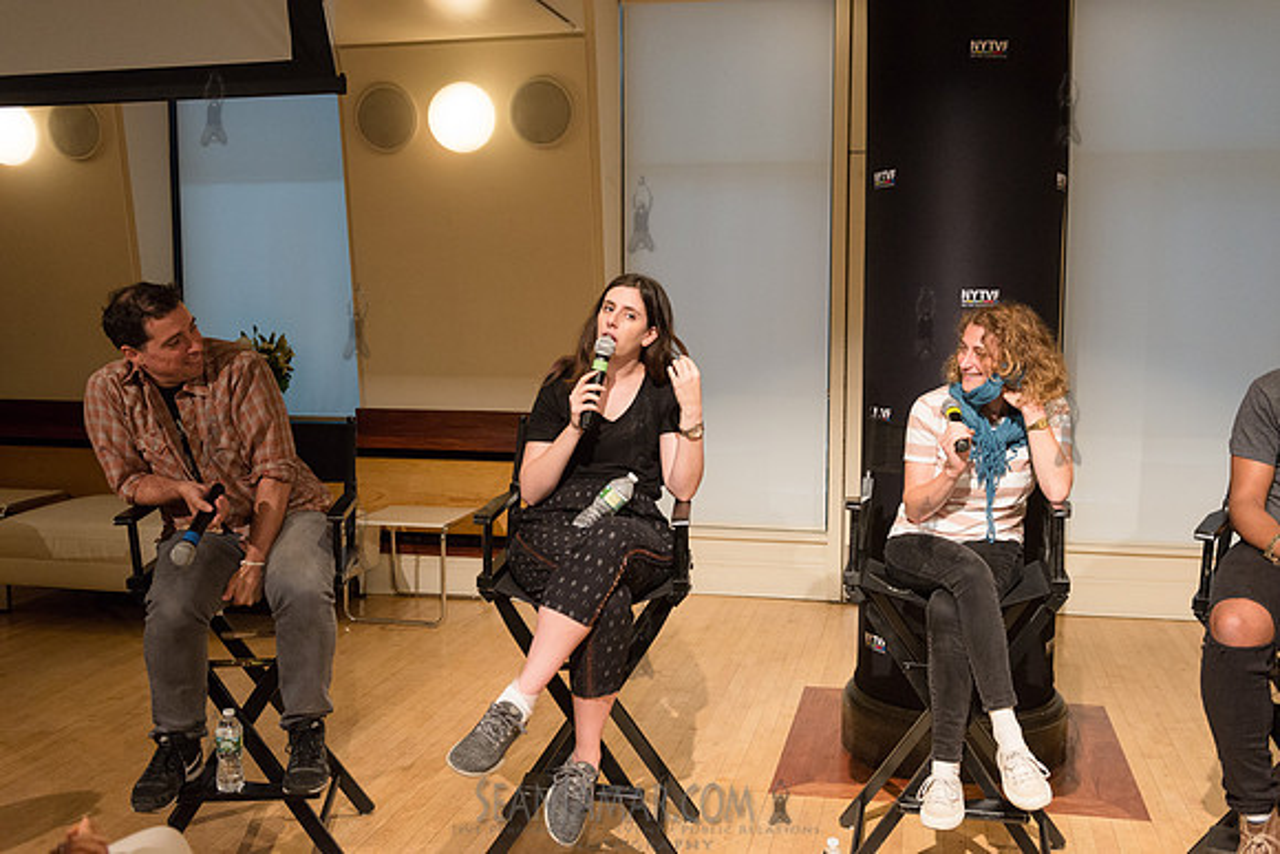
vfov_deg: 36.9
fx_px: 1280
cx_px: 640
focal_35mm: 36
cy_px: 427
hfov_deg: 53.1
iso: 2500
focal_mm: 36
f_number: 4
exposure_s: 1/320
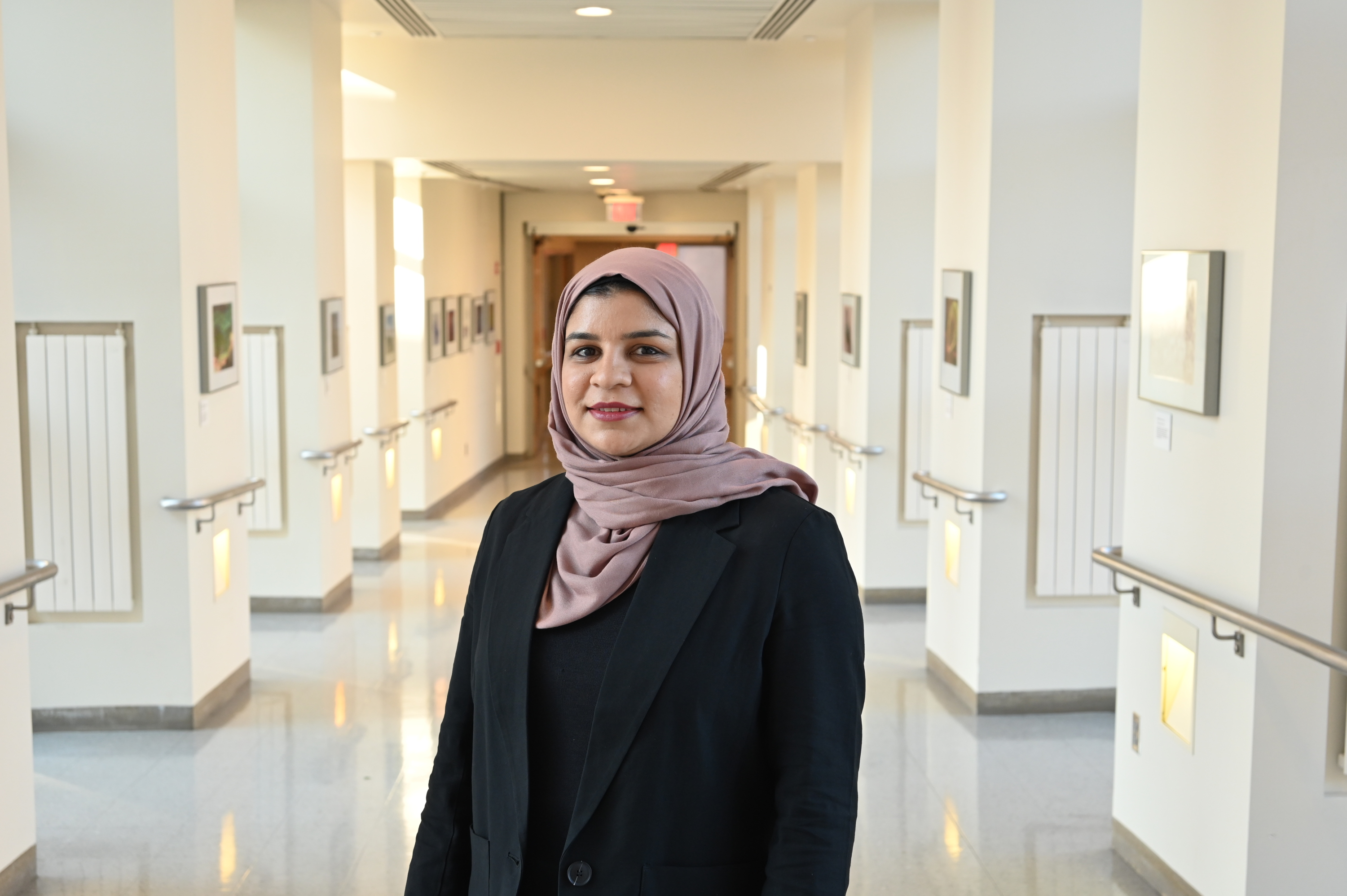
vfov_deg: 30.5
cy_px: 448
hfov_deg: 44.5
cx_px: 674
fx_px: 1645
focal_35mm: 44
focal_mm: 44
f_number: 6
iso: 1000
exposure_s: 1/125
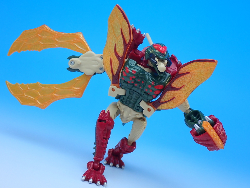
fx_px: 448
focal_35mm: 62
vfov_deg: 23.7
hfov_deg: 31.2
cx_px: 125
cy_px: 94
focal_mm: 11.09
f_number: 3.6
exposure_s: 1/40
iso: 100
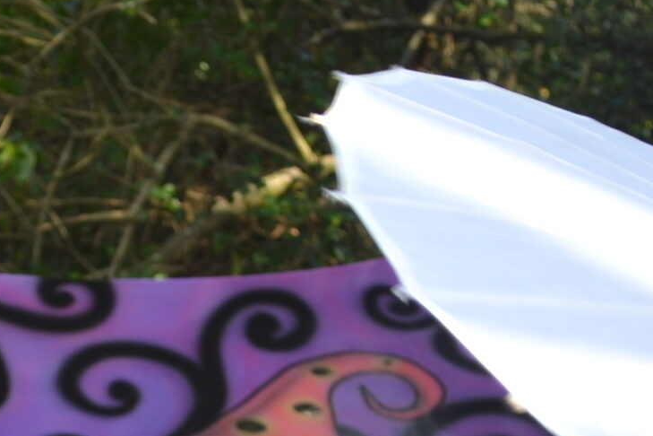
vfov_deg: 5.0
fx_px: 4970
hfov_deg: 7.5
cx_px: -71
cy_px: 612
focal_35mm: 274
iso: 200
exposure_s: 1/125
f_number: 5.6
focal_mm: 52
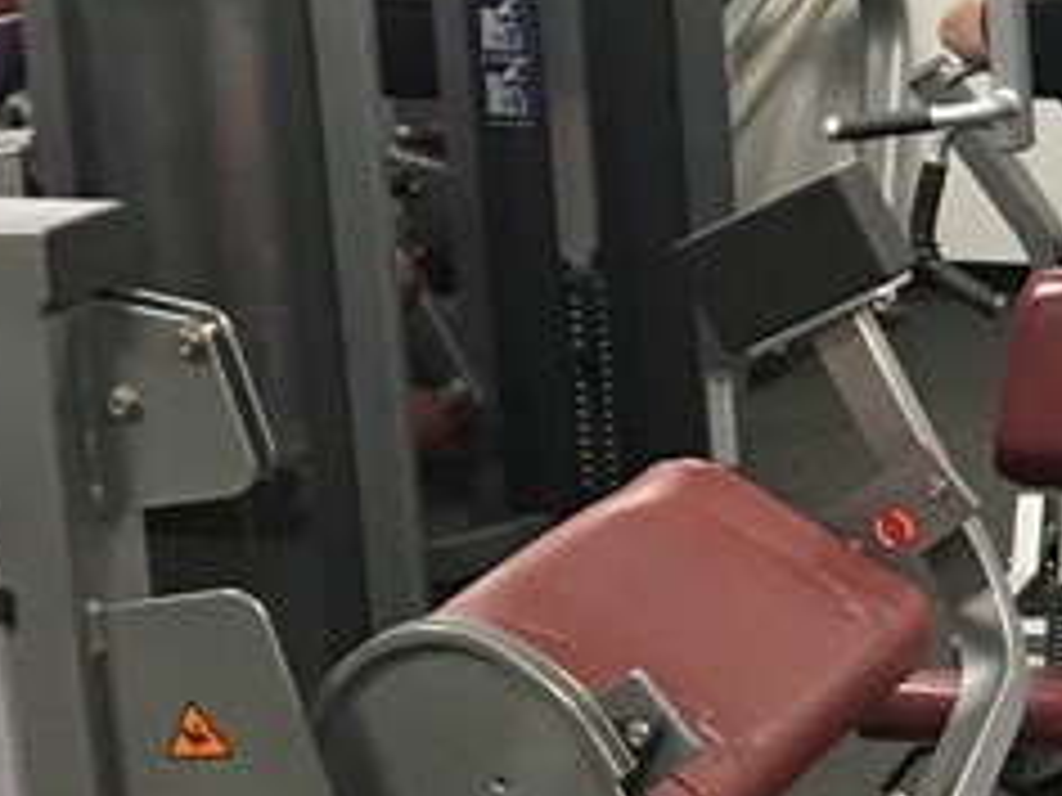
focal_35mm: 126
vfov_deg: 11.7
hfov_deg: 14.3
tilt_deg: -15.4
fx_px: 3866
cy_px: 630
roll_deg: -0.6
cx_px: 1728
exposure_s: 1/33
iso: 200
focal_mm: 4.15
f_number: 2.2
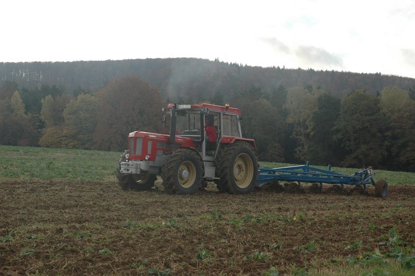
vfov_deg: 17.5
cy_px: 138
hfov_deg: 26.0
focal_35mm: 78
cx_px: 208
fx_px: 898
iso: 400
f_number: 7.1
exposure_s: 1/500
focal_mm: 52
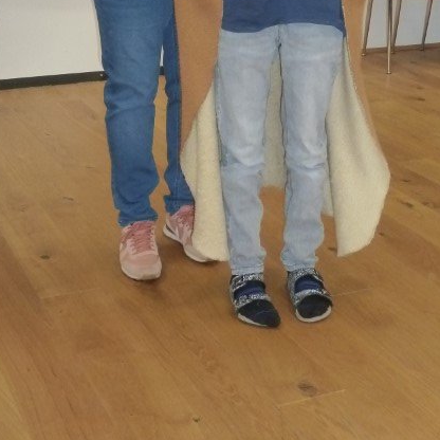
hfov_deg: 25.7
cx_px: 205
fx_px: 964
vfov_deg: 24.8
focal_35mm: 67
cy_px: 29
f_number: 3.6
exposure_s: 1/60
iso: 400
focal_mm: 6.1
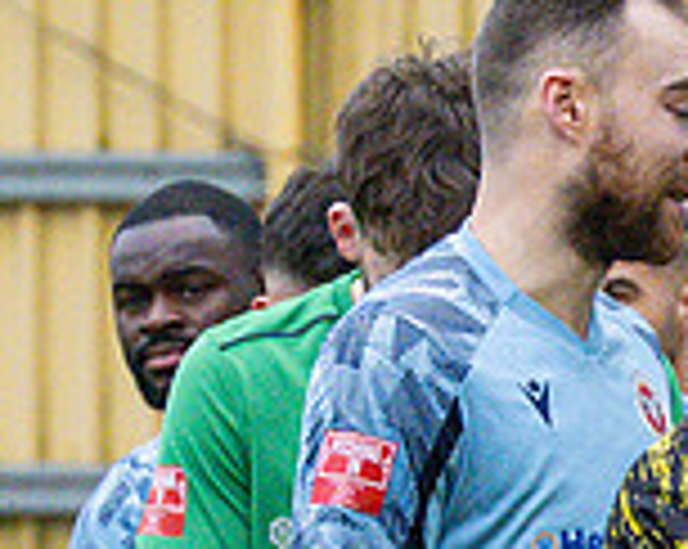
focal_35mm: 622
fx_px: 12649
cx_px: 1787
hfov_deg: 3.1
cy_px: 997
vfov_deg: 2.5
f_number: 2.8
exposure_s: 1/2000
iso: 2000
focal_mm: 70
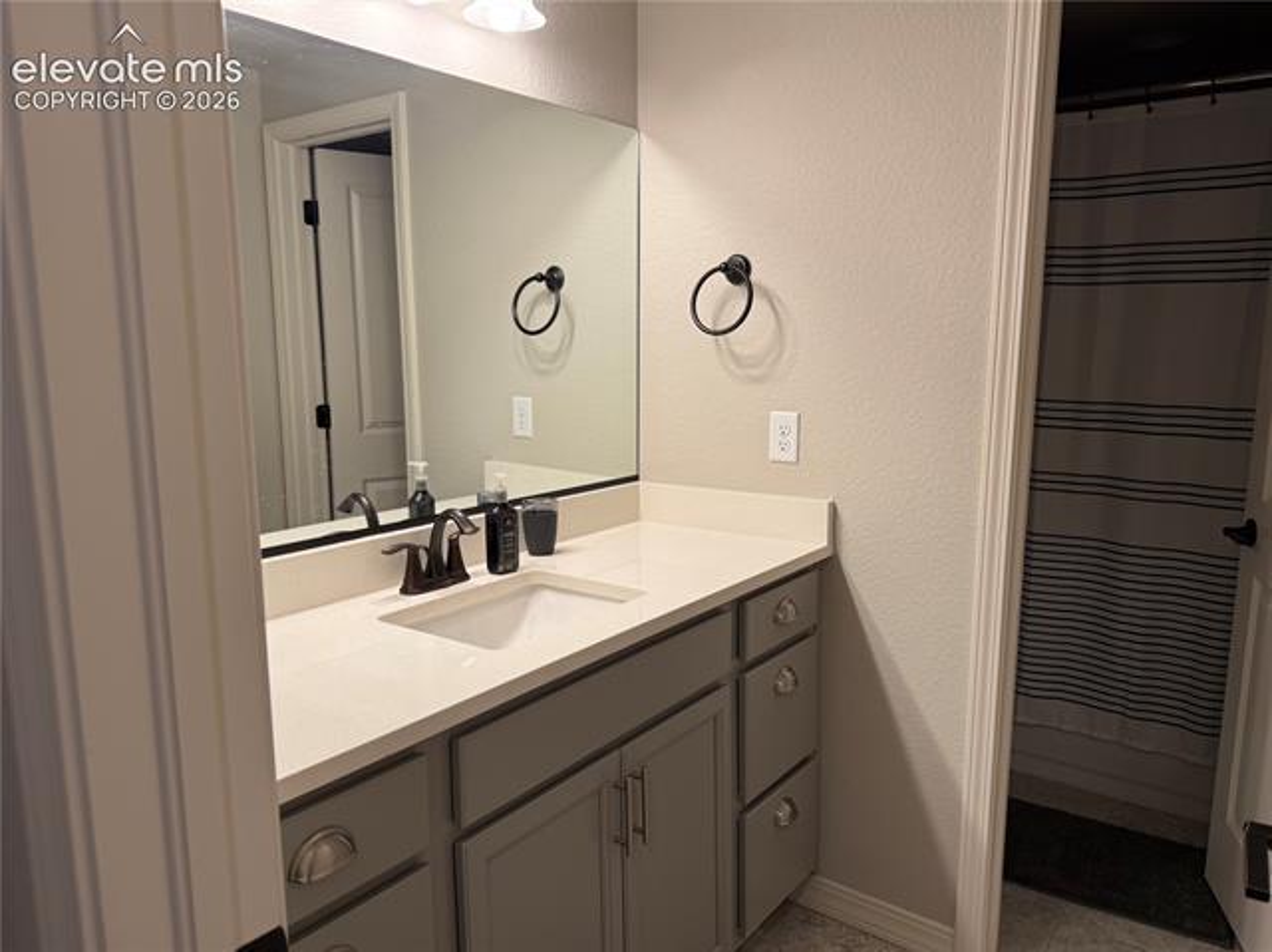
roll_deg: +0.0
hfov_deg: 71.6
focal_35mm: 24
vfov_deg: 56.8
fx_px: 881
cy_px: 476
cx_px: 636
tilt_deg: -9.2
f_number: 1.78
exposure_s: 1/120
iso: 125
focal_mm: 6.76
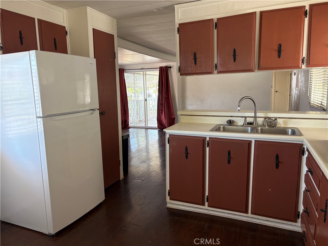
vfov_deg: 53.1
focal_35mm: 26
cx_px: 164
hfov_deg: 67.3
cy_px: 123
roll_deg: +2.2
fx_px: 246
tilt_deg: -7.8
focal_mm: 5.96
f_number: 1.6
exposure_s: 1/80
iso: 125
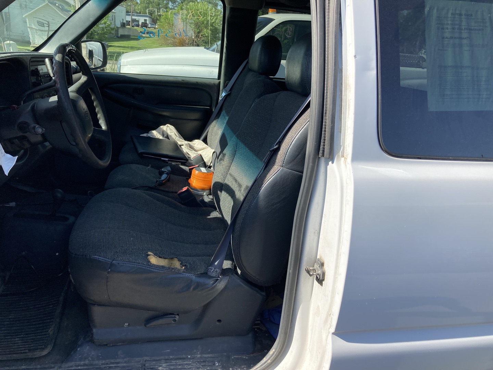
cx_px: 246
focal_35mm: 28
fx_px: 399
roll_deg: -5.2
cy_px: 185
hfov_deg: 63.4
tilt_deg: -20.1
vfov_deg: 49.7
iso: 20
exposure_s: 1/838
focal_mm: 3.99
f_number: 1.8
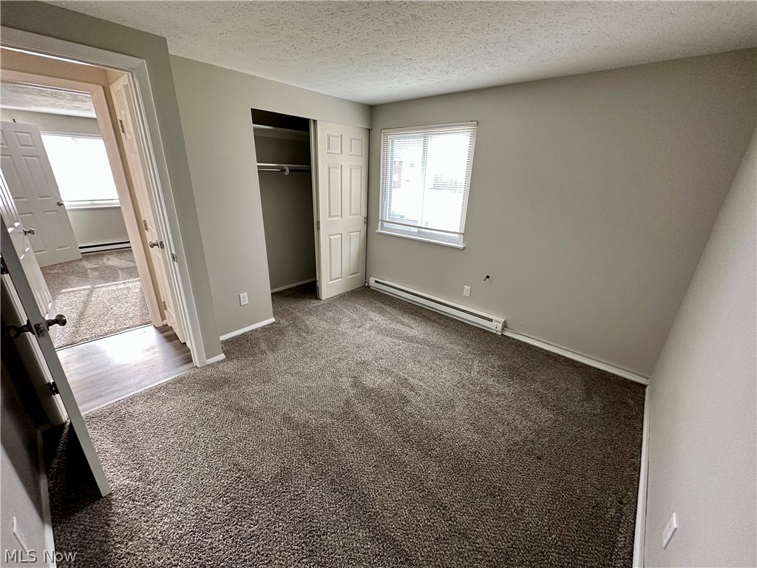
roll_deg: -1.7
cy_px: 284
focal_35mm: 14
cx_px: 378
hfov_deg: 102.1
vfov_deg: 85.7
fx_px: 306
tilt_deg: -20.4
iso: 250
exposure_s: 1/60
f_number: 2.2
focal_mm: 2.22
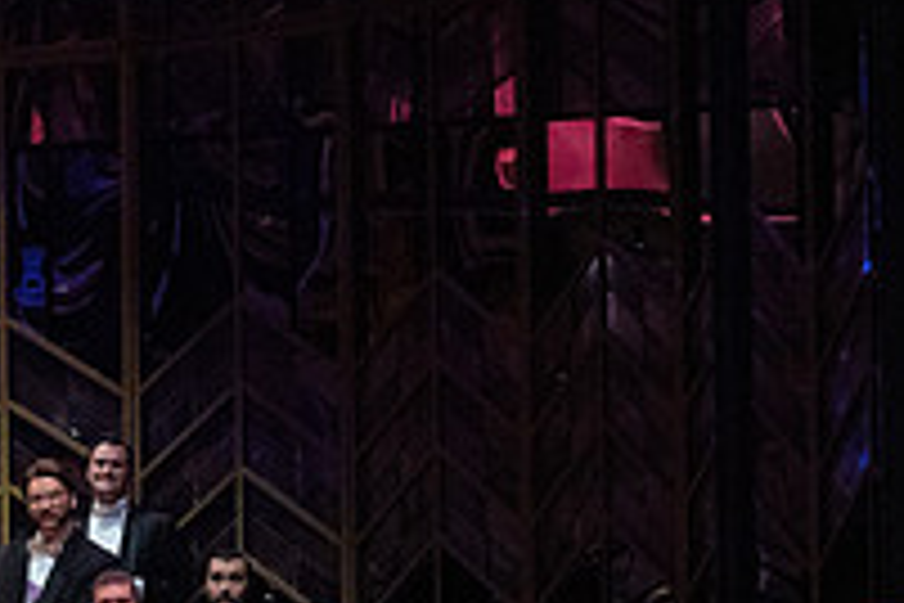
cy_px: 731
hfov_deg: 6.5
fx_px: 7809
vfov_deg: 4.4
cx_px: -391
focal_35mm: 311
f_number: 14
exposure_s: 1/400
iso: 12800
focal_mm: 108
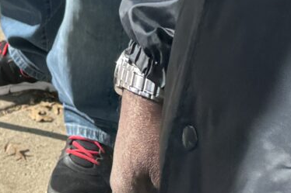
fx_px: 1382
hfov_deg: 11.4
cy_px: -516
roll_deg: -1.8
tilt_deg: -11.4
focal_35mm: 171
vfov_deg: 6.7
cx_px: -177
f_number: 1.78
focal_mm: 6.76
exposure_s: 1/2710
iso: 80
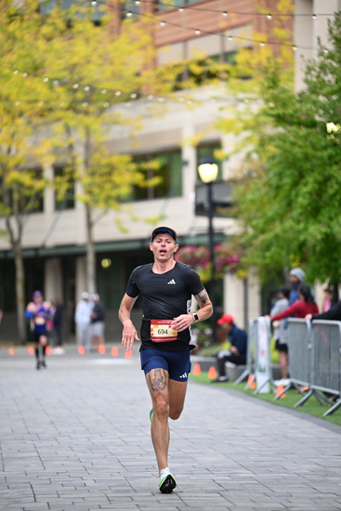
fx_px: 2343
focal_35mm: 165
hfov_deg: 8.3
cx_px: 170
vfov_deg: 12.4
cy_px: 256
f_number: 2.8
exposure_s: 1/1600
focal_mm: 165
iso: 1000
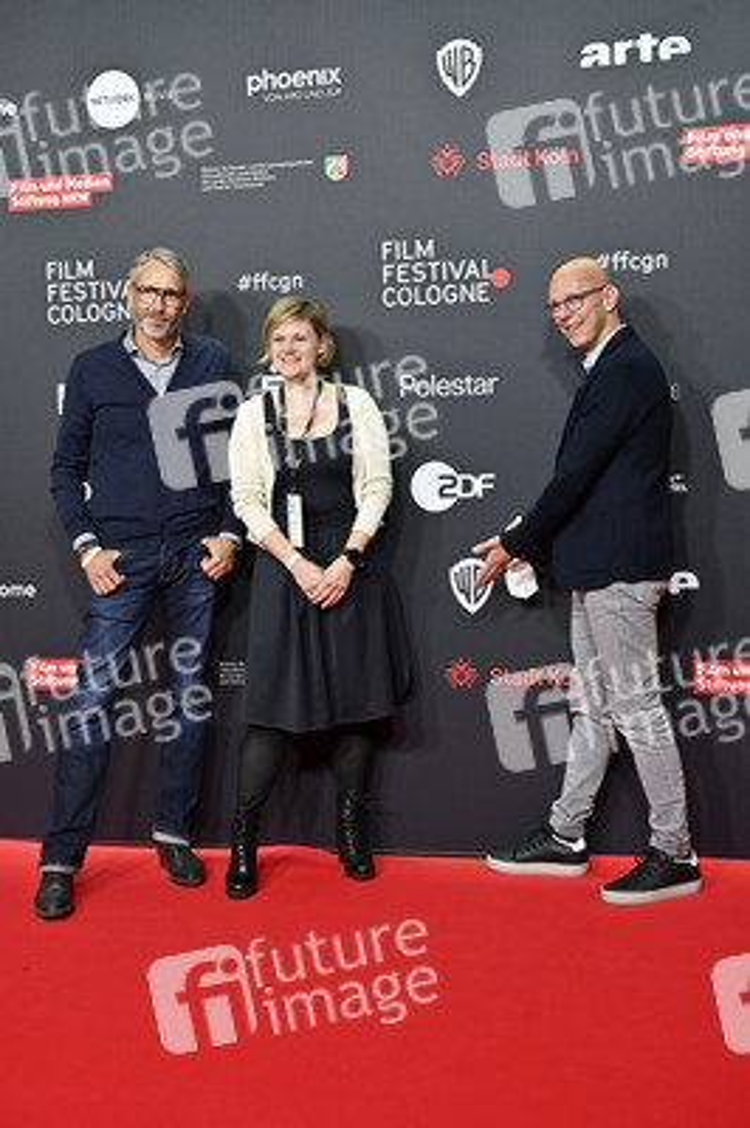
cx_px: 375
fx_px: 1440
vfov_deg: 42.8
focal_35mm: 46
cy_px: 564
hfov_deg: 29.2
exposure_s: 1/200
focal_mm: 46
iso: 1000
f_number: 5
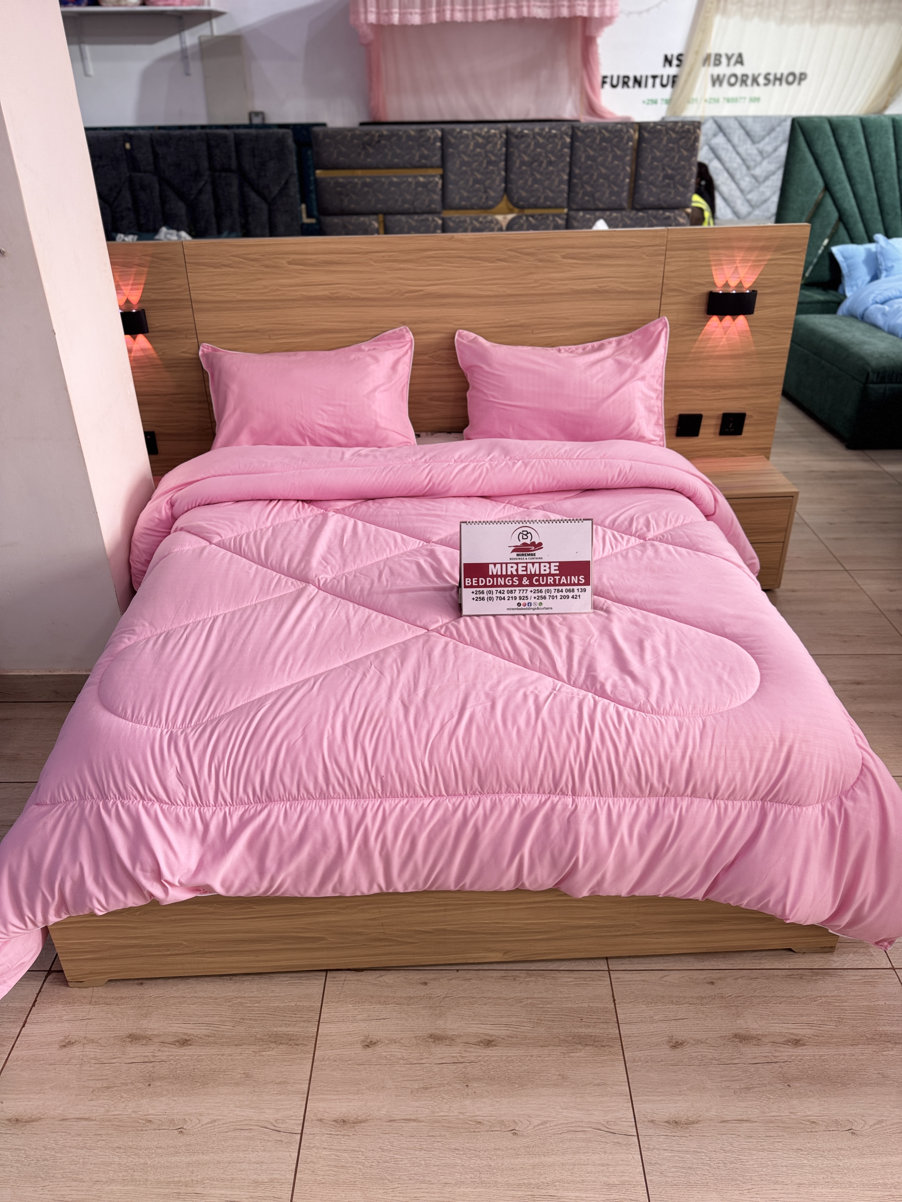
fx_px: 834
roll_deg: +0.9
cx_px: 451
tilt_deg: -29.6
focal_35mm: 24
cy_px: 601
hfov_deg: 56.8
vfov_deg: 71.6
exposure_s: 1/121
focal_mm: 6.76
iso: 100
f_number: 1.78
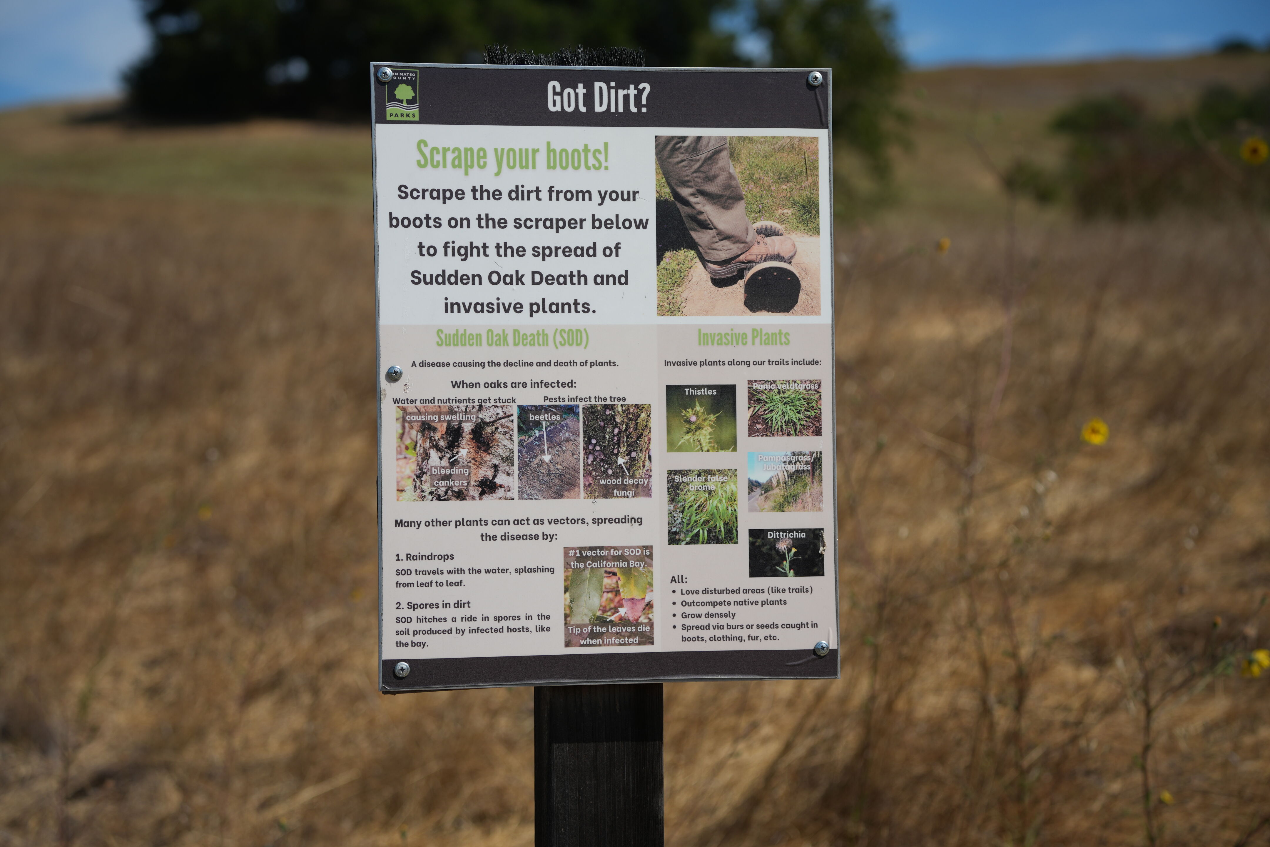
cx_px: 635
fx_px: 2681
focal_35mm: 76
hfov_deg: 26.7
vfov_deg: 17.9
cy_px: 424
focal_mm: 76
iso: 125
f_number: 5
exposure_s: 1/1250
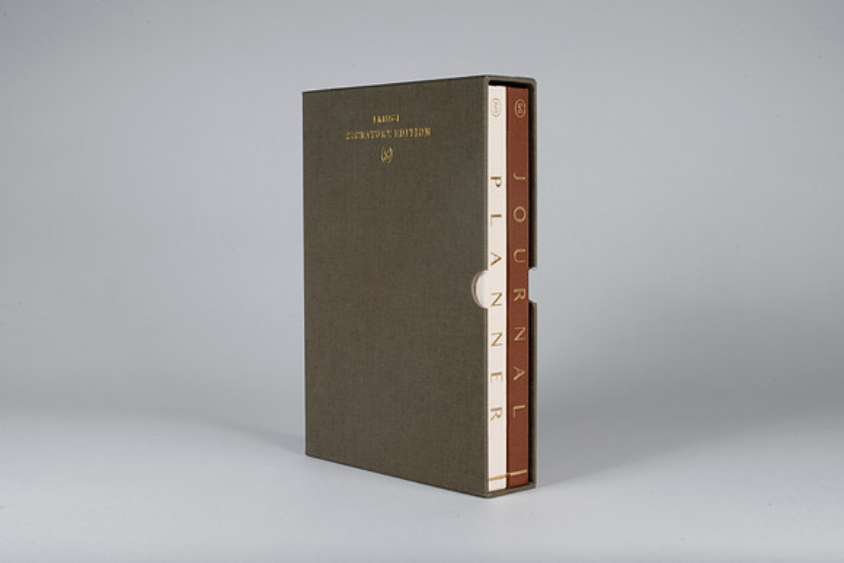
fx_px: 1213
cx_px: 414
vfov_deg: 26.1
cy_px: 285
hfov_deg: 38.4
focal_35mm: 52
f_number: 16
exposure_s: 1/250
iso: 200
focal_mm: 50
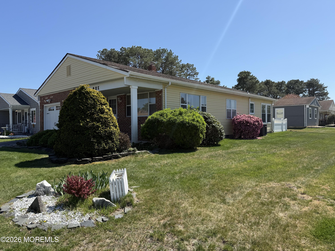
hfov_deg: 71.6
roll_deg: -0.1
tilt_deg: -0.9
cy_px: 126
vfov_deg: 56.8
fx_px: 232
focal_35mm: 24
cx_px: 168
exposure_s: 1/3759
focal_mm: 6.76
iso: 80
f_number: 1.78
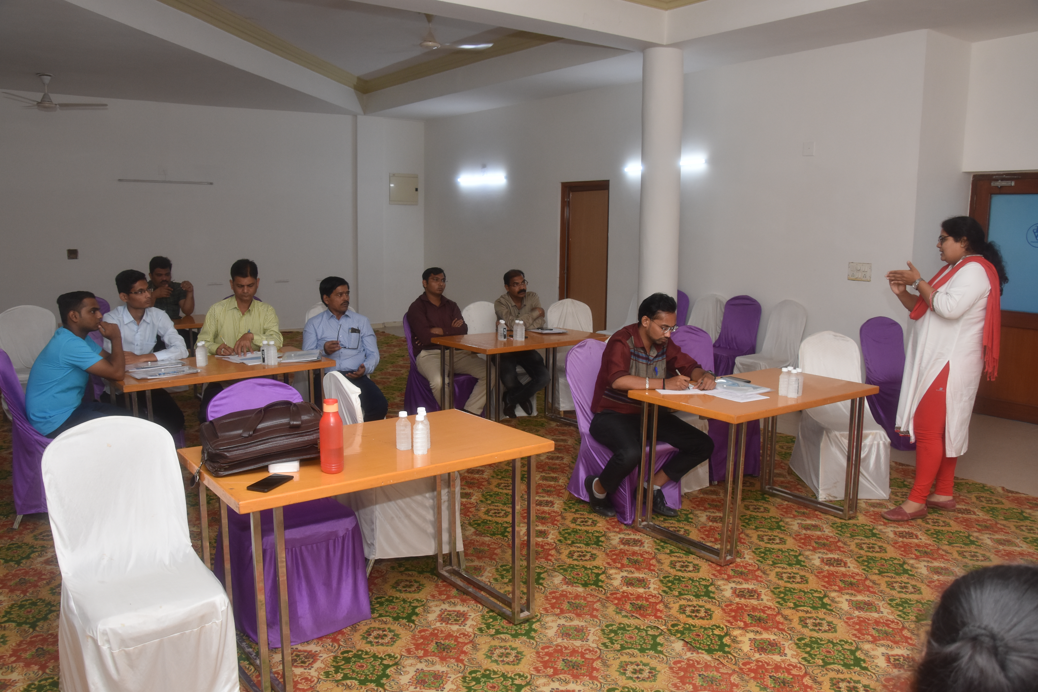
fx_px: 778
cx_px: 519
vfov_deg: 47.9
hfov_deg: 67.4
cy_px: 346
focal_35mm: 27
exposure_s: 1/60
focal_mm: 18
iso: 640
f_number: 6.3
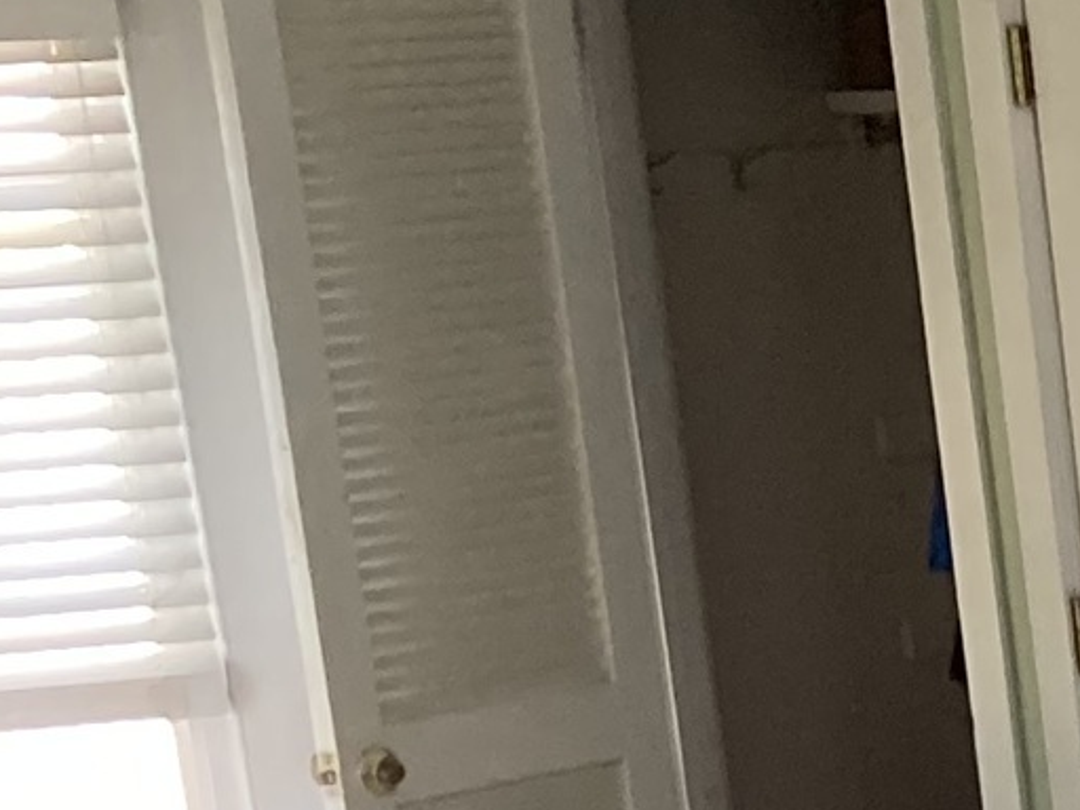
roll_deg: +1.5
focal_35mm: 168
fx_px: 5242
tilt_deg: -14.0
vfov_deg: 8.6
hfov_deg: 9.8
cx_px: 2892
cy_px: 1365
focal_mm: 3.99
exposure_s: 1/60
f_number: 1.8
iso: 160
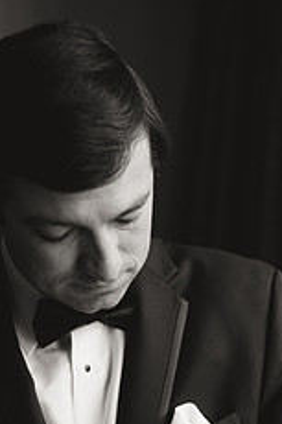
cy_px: 380
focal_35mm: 98
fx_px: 1153
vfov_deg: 20.4
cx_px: 114
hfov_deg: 13.9
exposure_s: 1/400
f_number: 2.5
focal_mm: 50
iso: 1600
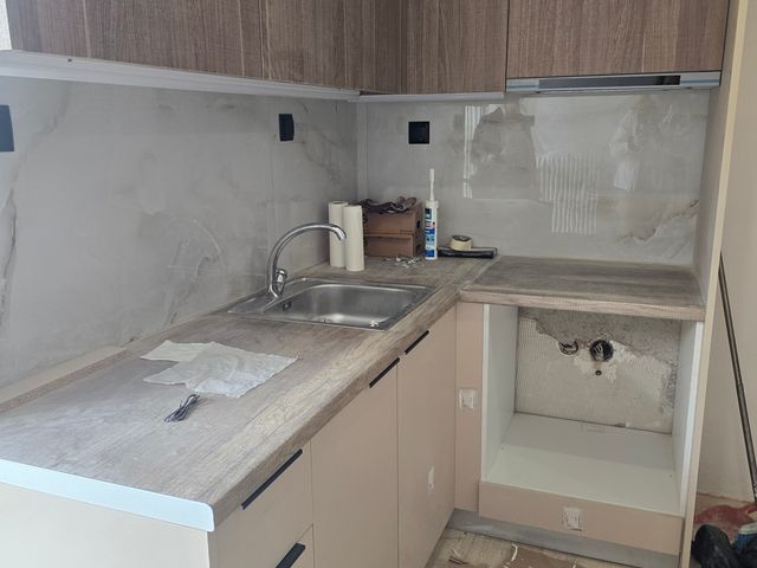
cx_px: 378
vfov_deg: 58.9
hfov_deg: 73.9
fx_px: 503
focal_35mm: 23
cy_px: 284
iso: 160
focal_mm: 6.3
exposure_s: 1/180
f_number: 1.7
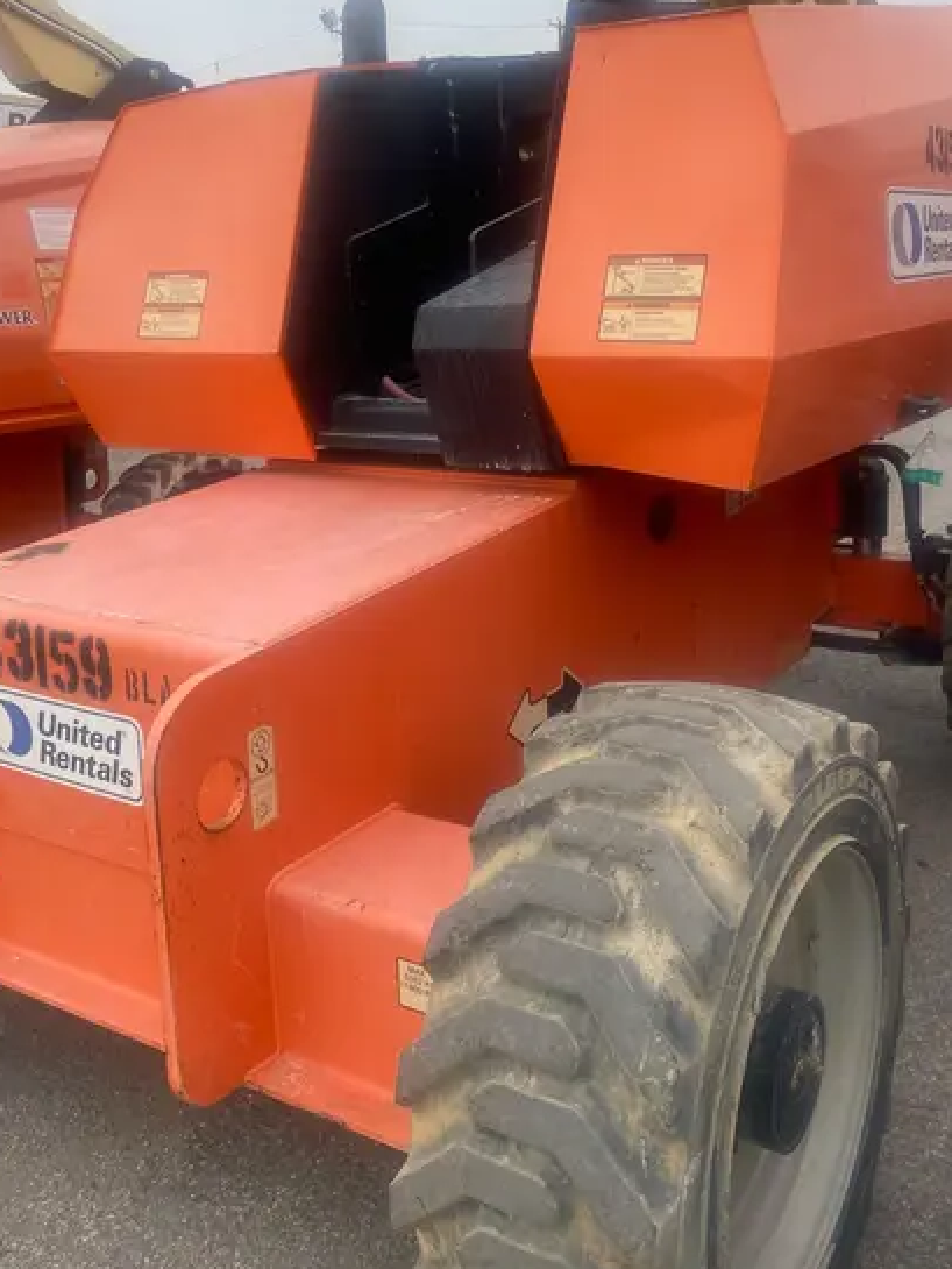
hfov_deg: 40.7
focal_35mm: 35
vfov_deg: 52.3
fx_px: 1283
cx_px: 475
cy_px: 513
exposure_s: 1/1082
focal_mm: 4.25
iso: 32
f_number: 1.8
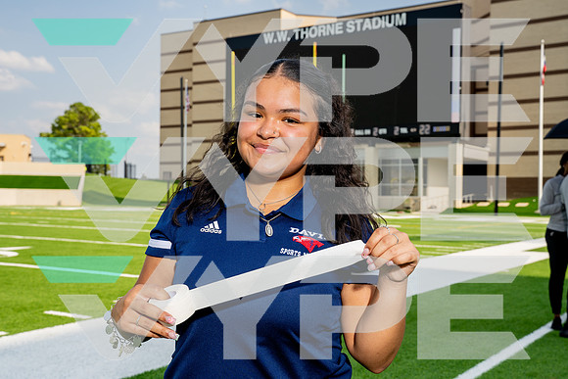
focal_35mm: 45
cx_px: 284
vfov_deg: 29.9
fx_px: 709
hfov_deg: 43.7
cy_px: 190
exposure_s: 1/250
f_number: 8
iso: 100
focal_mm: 44
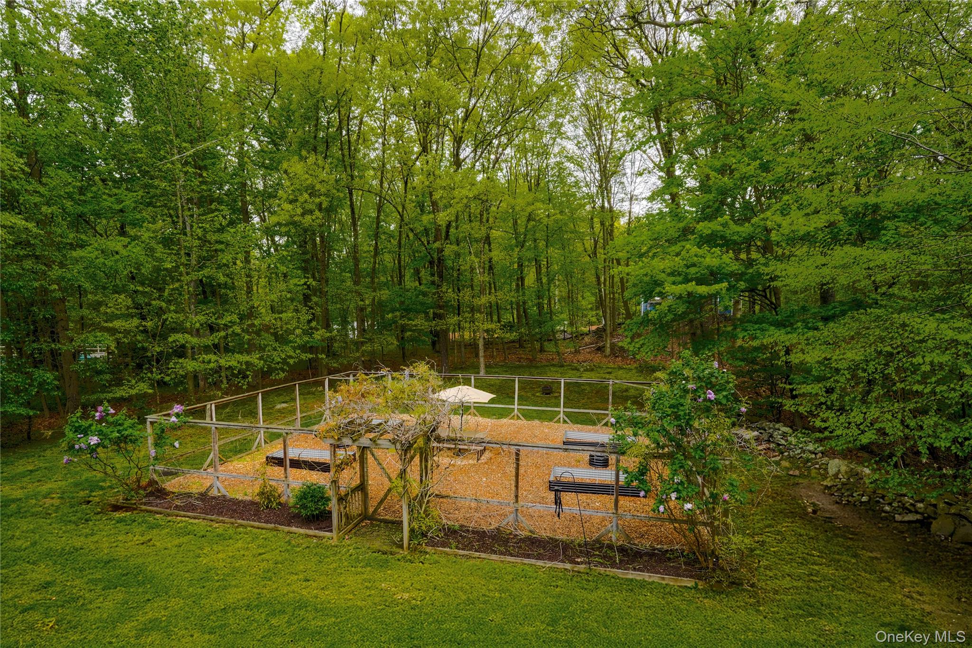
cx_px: 486
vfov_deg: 70.4
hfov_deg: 93.3
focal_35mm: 17
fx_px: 459
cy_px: 324
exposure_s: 1/500
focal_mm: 17
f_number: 11
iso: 200
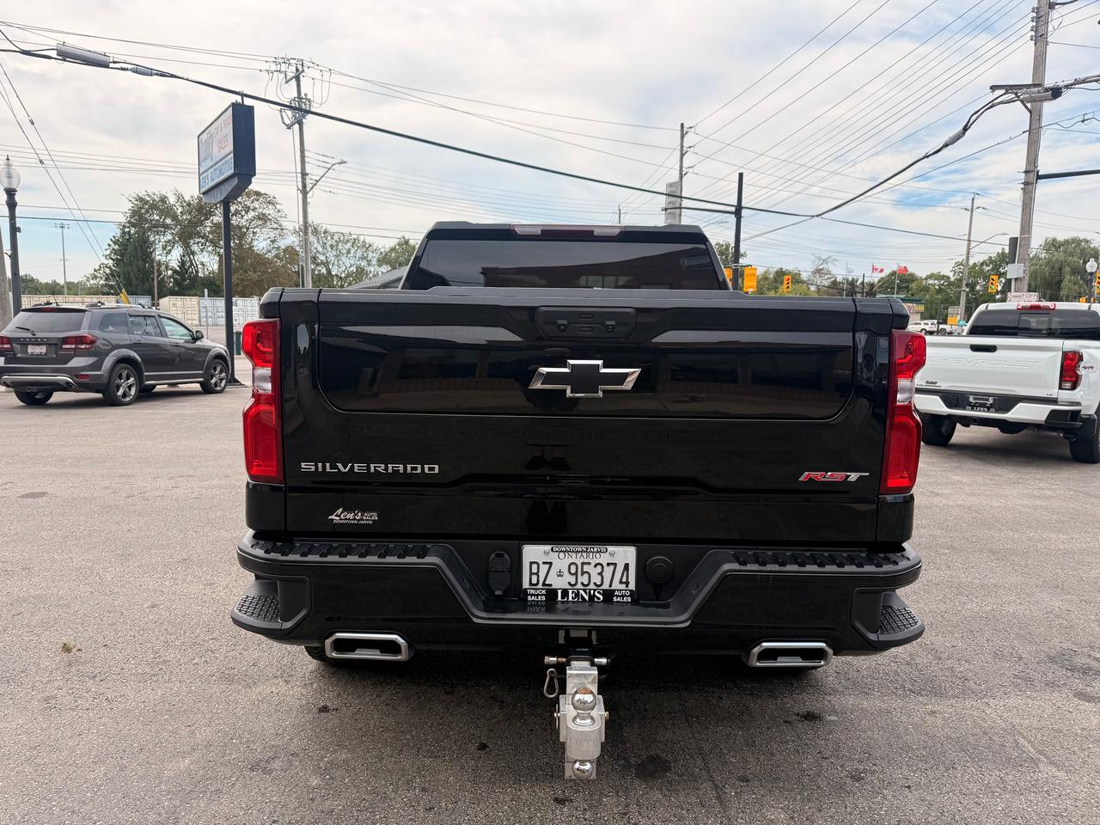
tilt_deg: -6.6
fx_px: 763
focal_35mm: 24
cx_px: 550
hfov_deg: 71.6
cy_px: 412
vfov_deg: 56.8
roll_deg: -0.9
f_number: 1.78
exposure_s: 1/3425
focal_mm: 6.76
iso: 80
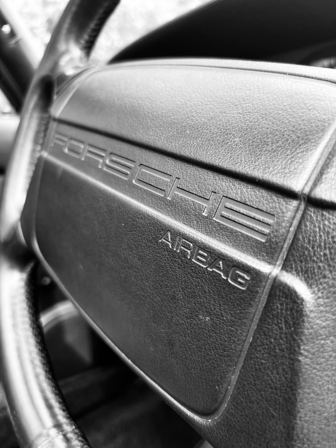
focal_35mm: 26
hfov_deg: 53.1
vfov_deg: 67.3
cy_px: 224
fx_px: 336
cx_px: 168
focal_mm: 5.7
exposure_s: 1/121
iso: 50
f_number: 1.5
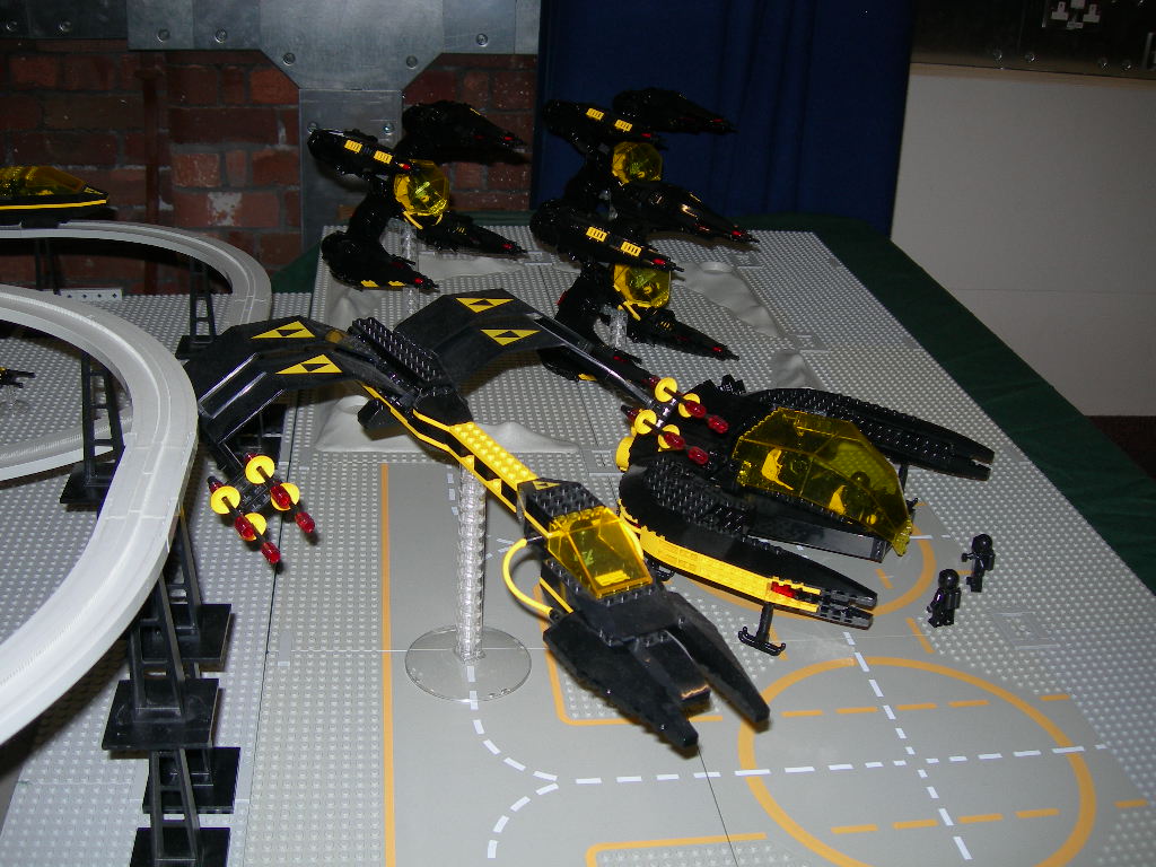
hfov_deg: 49.0
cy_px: 434
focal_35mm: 38
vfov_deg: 37.7
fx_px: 1269
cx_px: 578
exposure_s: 1/60.1
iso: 50
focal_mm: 7.8
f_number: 2.8
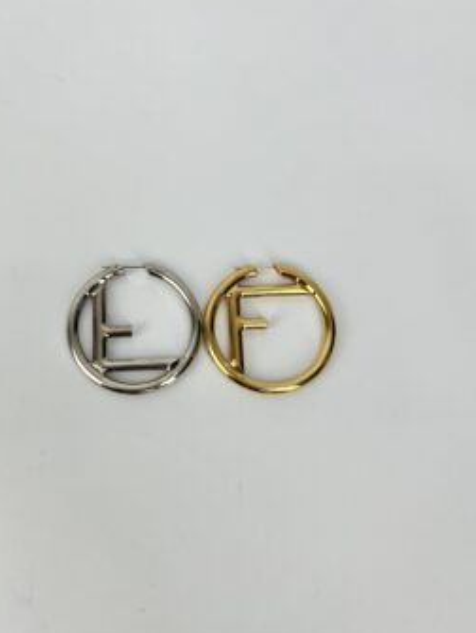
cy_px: 327
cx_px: 202
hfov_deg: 45.4
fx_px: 567
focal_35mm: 31
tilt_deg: -78.1
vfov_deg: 58.3
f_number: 1.5
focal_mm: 5.7
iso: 40
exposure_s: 1/198
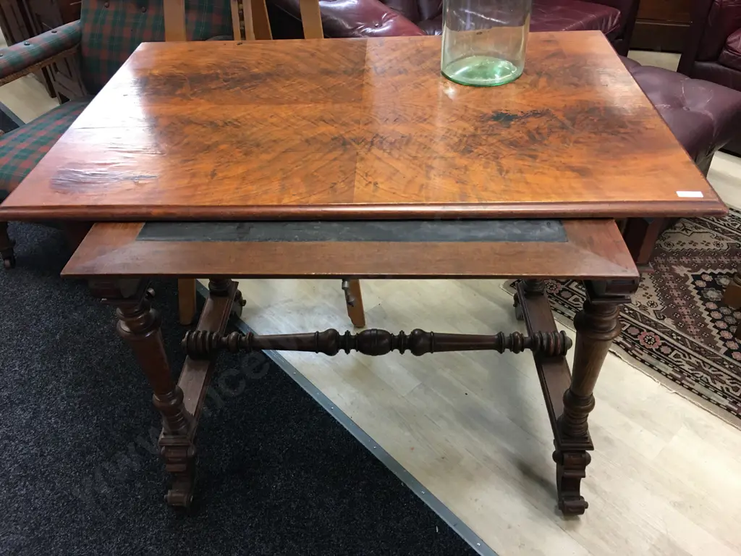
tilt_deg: -38.0
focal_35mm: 29
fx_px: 621
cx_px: 370
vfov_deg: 48.2
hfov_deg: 61.7
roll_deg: +1.0
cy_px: 278
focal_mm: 4.15
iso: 64
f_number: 2.2
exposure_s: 1/17
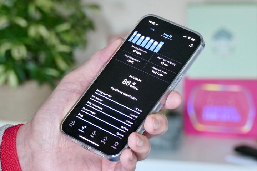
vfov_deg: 9.9
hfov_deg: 14.8
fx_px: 992
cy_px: 86
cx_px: 128
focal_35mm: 139
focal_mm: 50.69
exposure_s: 1/25
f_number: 4.5
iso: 1600
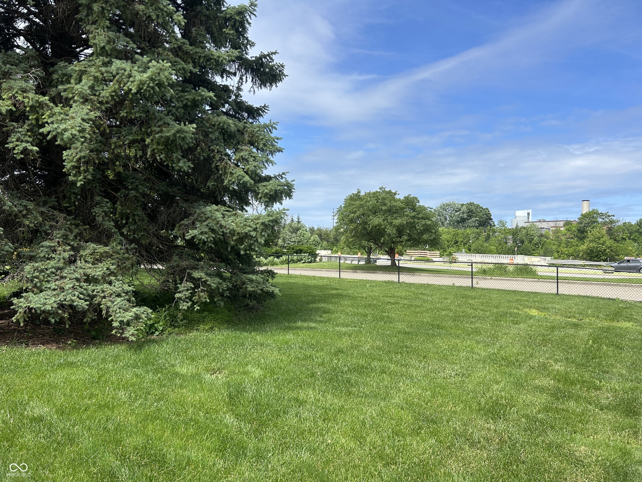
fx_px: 482
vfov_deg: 53.1
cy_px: 241
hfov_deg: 67.3
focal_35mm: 26
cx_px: 321
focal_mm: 5.7
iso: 50
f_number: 1.5
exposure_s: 1/3460
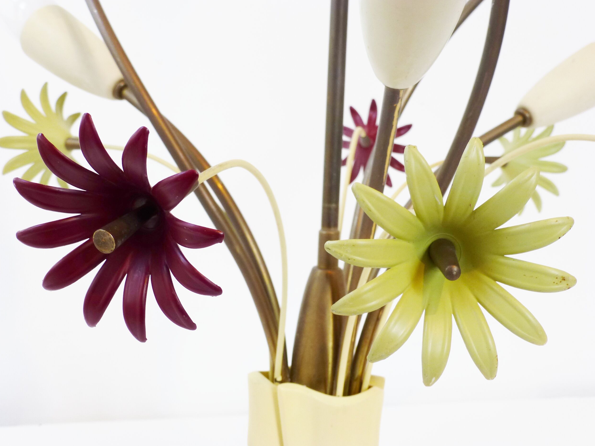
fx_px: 773
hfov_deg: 42.1
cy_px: 225
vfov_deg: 32.2
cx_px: 298
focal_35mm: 45
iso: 100
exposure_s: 1/60
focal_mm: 7.9
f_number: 4.1
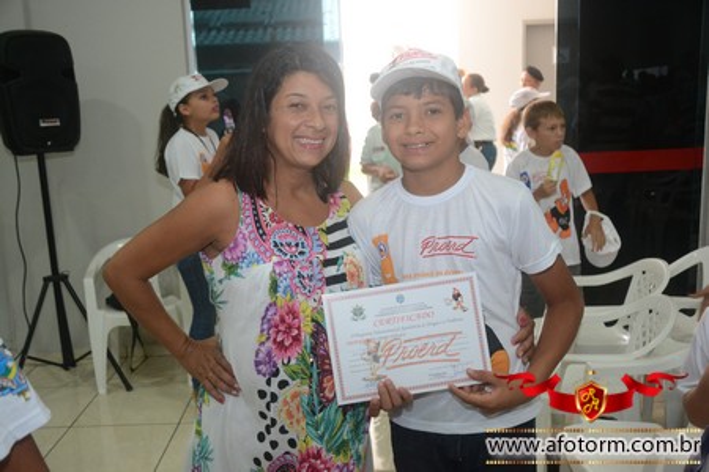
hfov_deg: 53.1
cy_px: 236
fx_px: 709
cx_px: 354
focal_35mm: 36
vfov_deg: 36.9
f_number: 3.8
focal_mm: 24
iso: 1600
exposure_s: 1/100
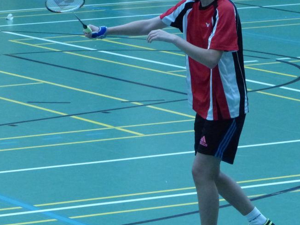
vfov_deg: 5.4
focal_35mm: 275
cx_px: 173
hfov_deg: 7.2
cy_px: 78
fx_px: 2383
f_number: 4
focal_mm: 31.5
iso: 1600
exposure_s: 1/250
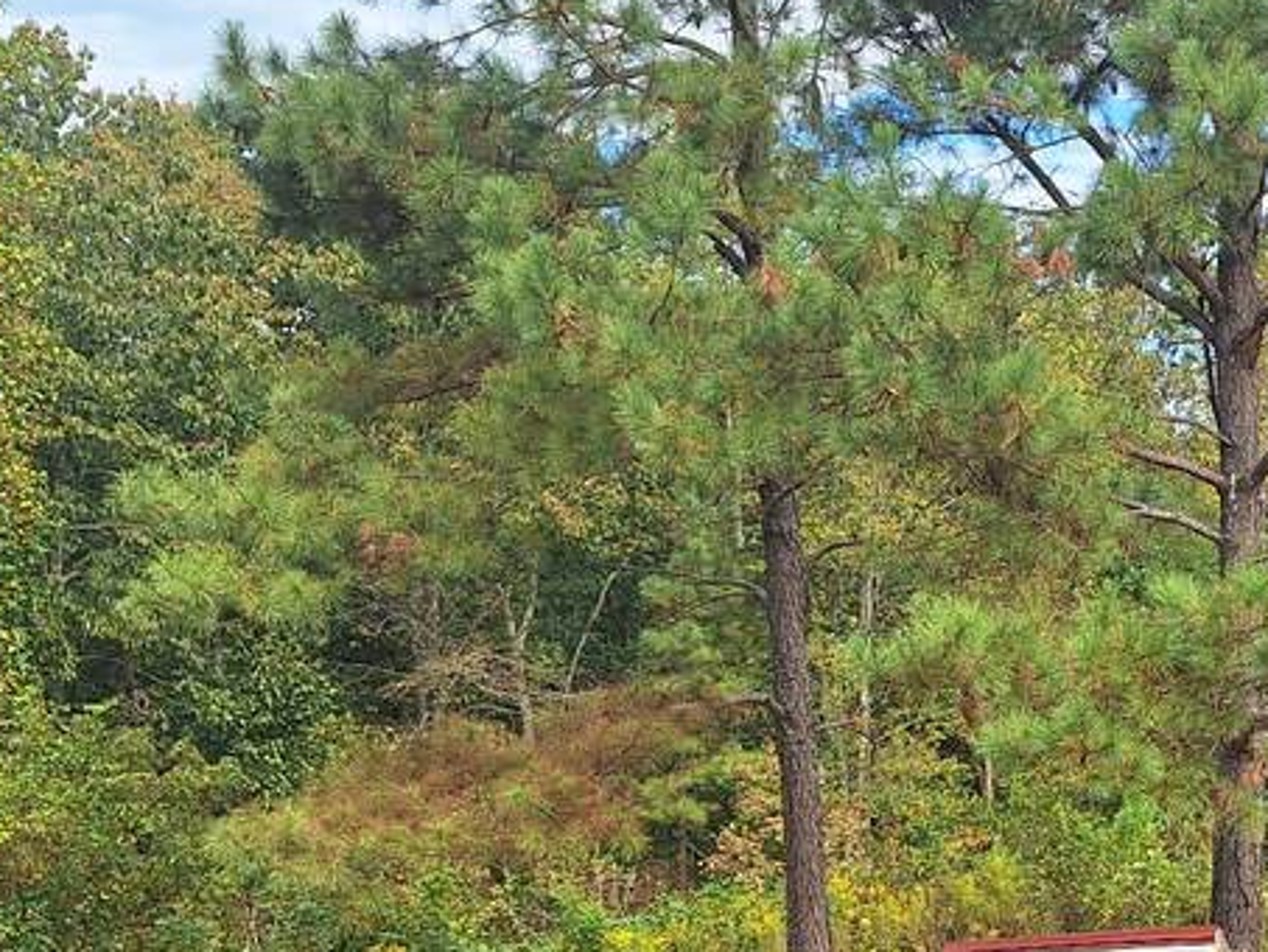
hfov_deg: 28.1
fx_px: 2382
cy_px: 818
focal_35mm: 65
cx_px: 1257
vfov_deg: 22.2
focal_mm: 5.54
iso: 40
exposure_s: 1/1309
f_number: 1.8
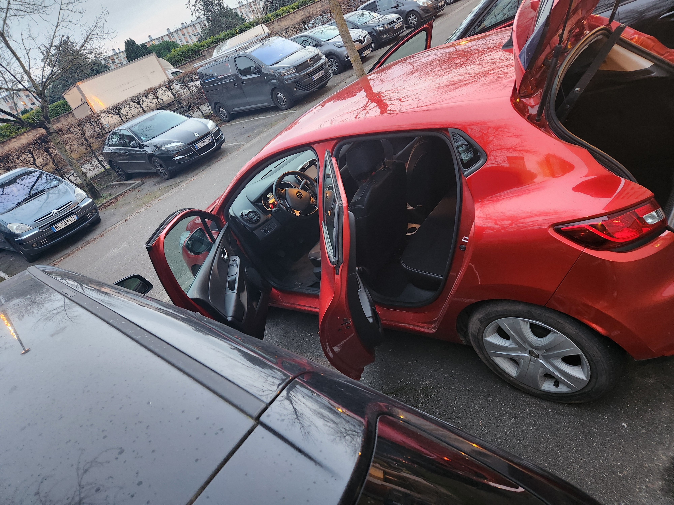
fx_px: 448
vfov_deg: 58.9
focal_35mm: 23
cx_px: 337
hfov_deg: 73.9
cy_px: 252
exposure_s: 1/25
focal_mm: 5.4
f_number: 1.8
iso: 500
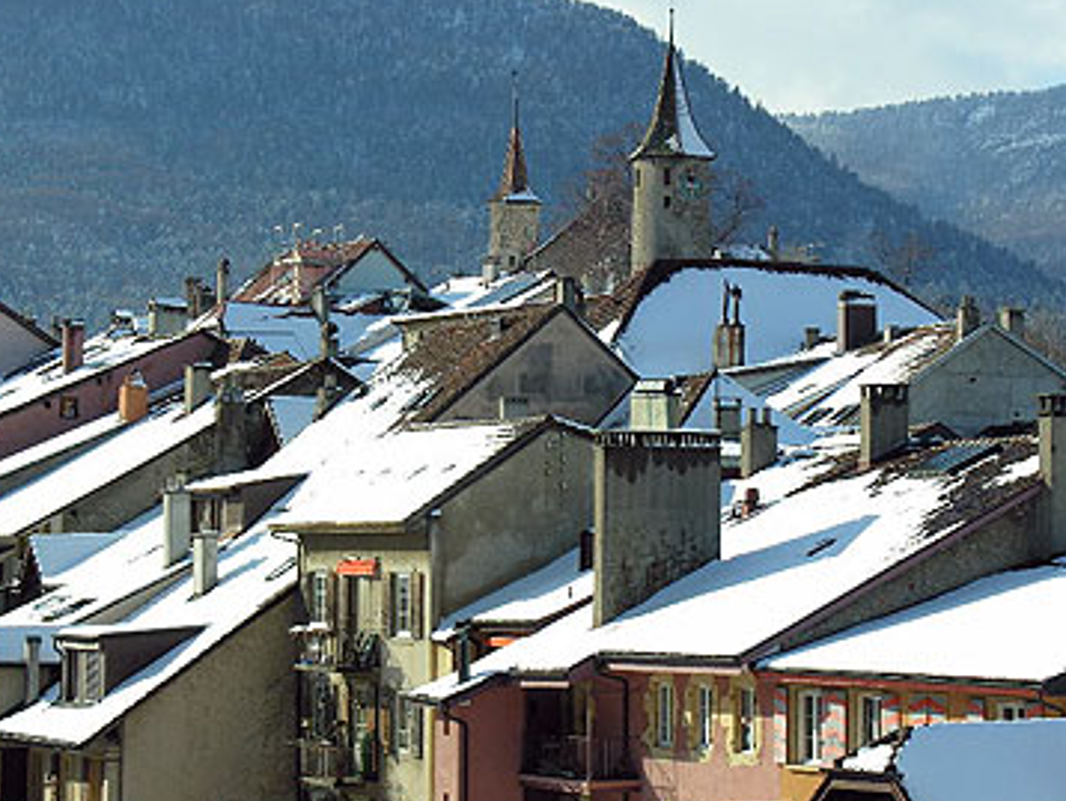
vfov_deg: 12.6
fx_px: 3636
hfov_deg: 16.7
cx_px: 554
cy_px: 417
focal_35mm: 118
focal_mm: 24
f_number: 6.3
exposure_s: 1/202
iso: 50
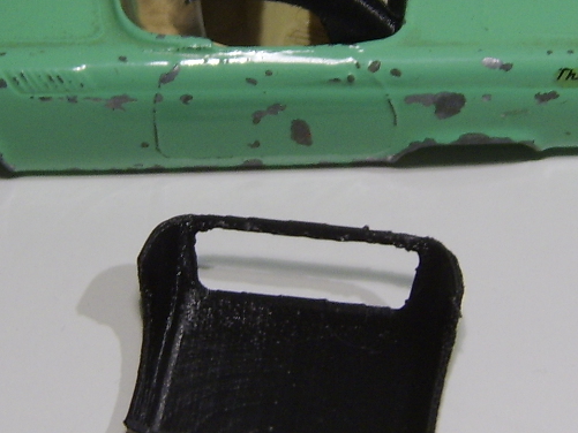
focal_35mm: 99
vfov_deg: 14.8
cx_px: 258
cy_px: 55
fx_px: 1653
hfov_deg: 19.8
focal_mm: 8.13
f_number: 2.7
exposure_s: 1/60
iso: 71
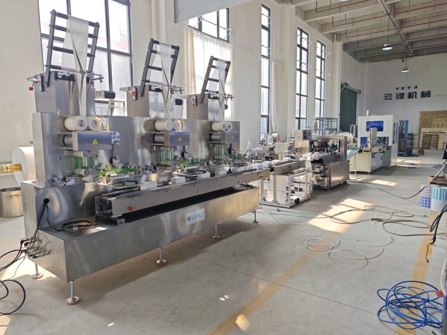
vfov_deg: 58.9
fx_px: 297
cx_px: 224
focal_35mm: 23
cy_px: 168
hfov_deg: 73.9
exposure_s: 1/344
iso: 50
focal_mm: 6.68
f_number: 1.42
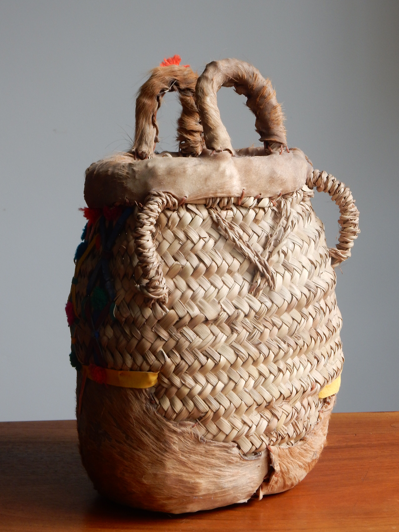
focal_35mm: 91
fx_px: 1399
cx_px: 207
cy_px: 285
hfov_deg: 16.2
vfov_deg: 21.5
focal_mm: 14.9
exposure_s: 1/30
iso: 125
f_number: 5
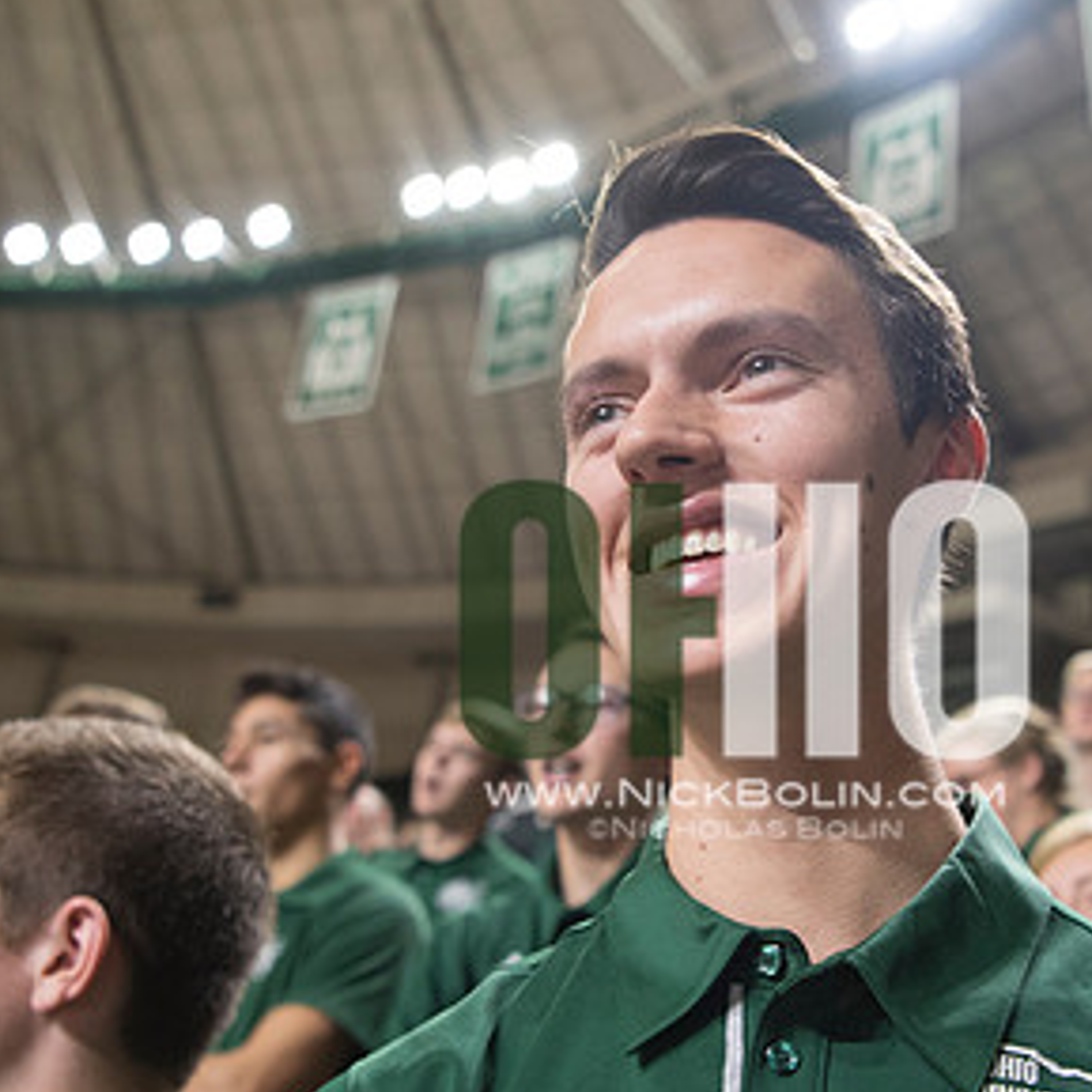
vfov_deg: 40.7
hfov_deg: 40.3
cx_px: 744
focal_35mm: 41
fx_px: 1463
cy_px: 659
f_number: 2.8
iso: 2000
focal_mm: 24
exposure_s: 1/200
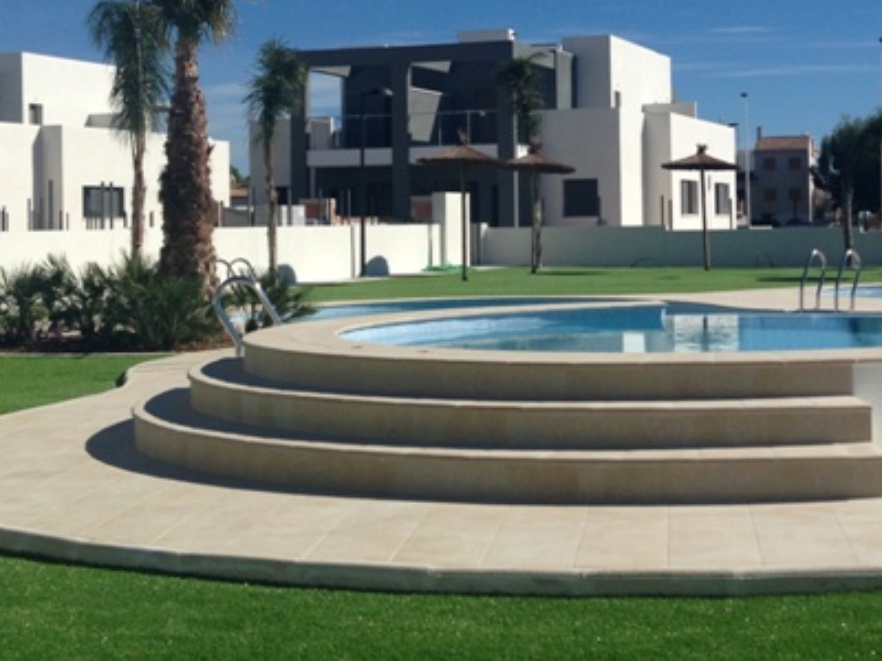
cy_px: 189
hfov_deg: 28.9
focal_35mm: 66
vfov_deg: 22.1
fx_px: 1682
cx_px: 666
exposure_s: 1/3195
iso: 50
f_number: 2.4
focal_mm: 4.13
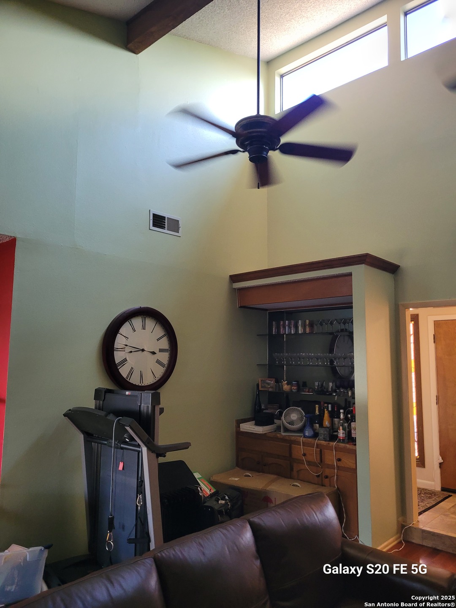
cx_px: 228
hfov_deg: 53.1
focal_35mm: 26
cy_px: 304
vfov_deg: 67.3
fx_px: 457
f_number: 1.8
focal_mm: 5.4
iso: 200
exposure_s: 1/40
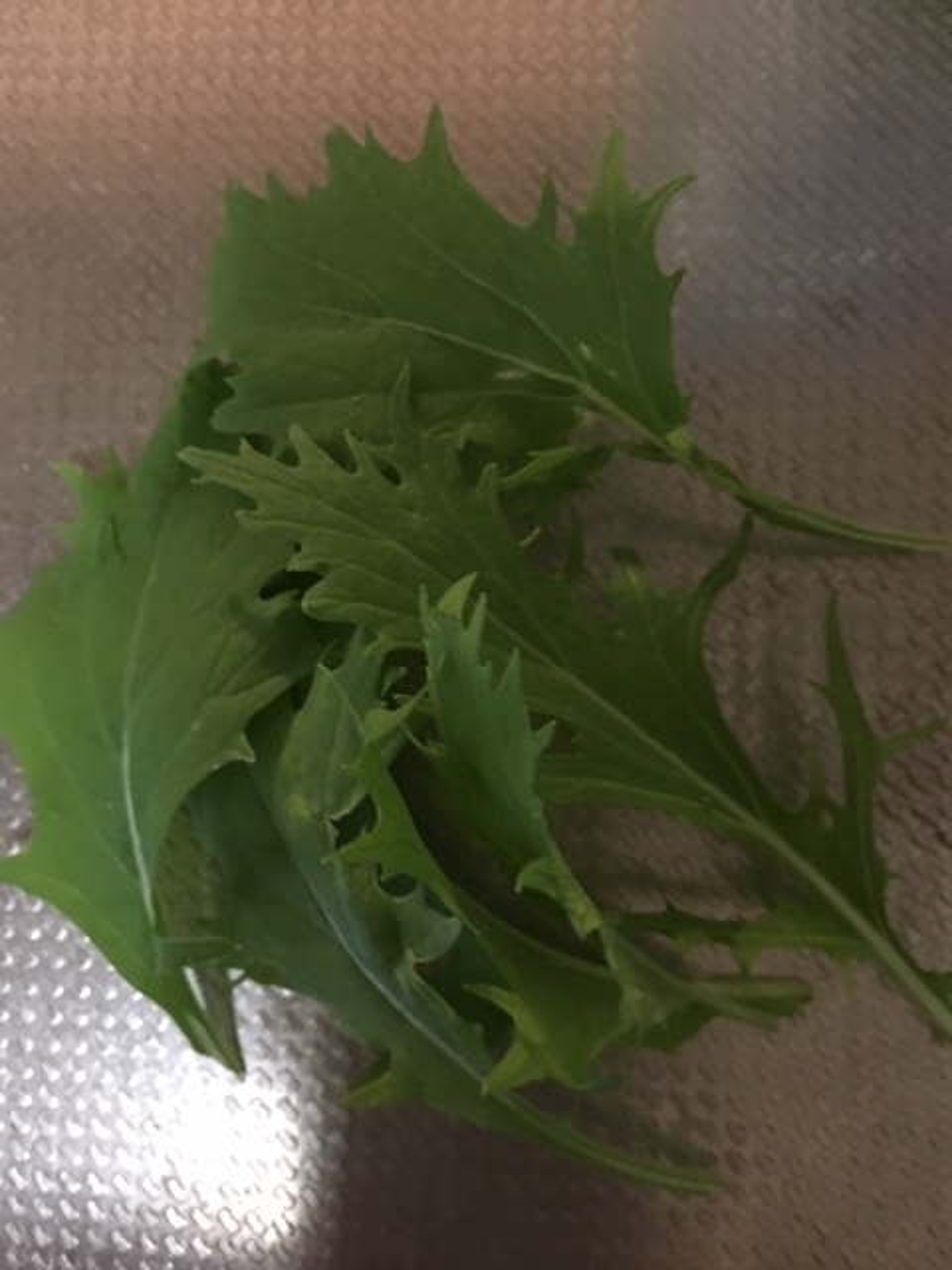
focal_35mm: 29
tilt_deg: -82.6
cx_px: 476
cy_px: 635
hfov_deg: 48.2
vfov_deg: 61.7
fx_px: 1063
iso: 400
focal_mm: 4.15
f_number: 2.2
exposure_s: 1/15
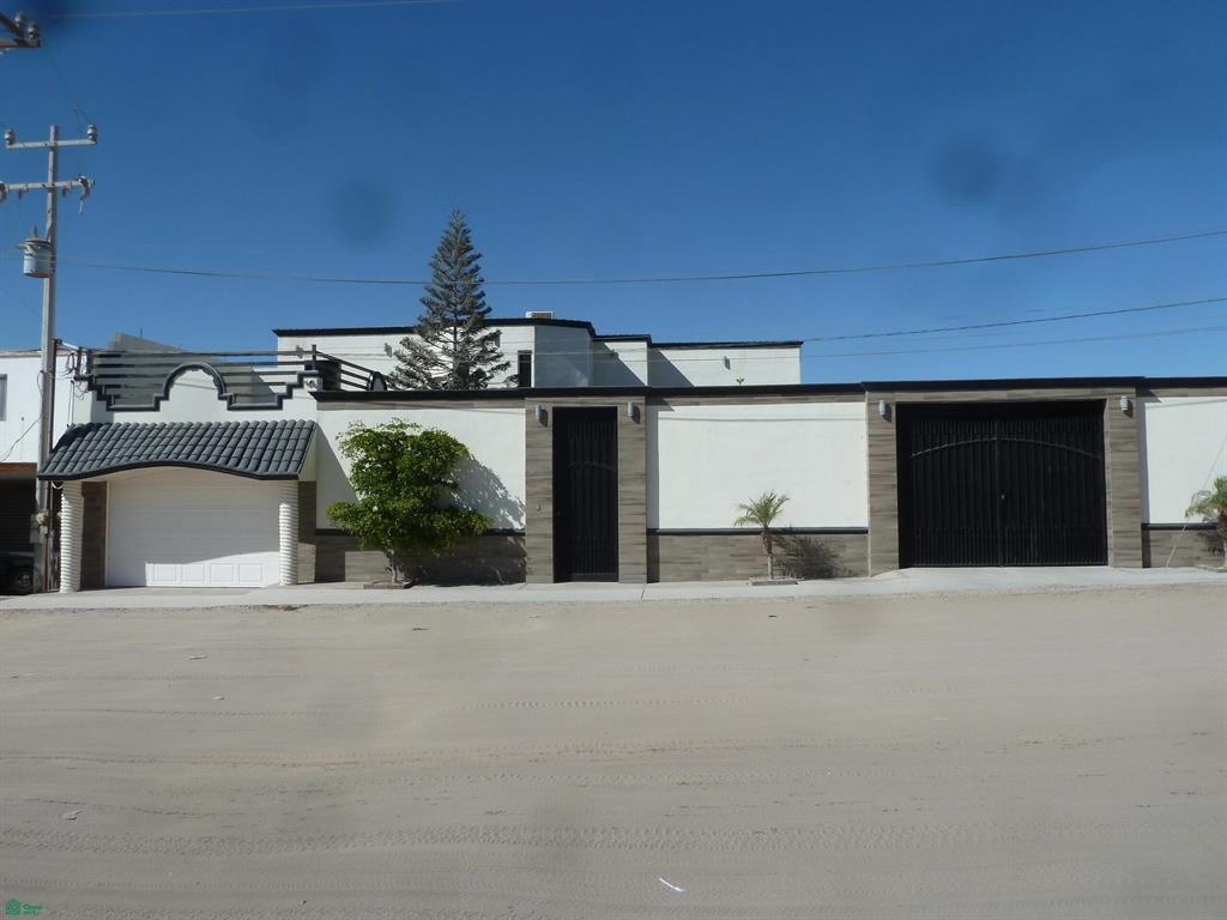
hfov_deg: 69.4
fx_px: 886
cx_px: 614
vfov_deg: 54.9
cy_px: 460
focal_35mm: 25
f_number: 5.6
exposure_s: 1/640
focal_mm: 4.1
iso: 80
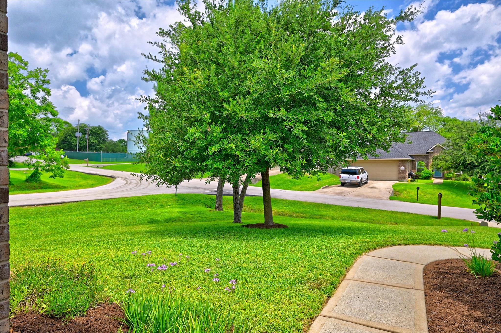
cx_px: 250
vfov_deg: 57.1
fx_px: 306
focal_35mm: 22
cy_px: 166
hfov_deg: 78.6
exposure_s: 1/500
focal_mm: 22
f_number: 8
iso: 400
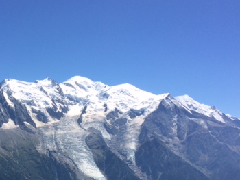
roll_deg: -0.3
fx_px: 368
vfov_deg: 27.1
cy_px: 140
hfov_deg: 35.0
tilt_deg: +0.3
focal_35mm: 53
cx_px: 47
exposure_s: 1/2564
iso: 32
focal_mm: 4.15
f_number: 2.2
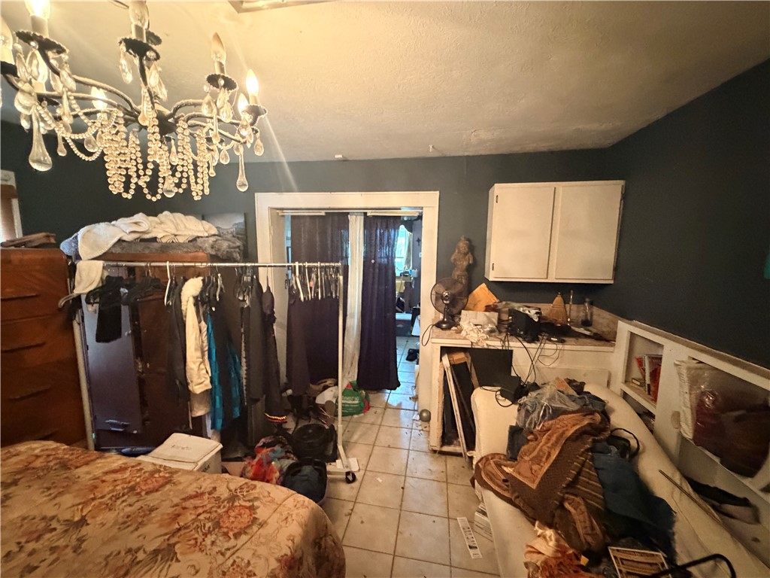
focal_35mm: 14
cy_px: 289
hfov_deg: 102.1
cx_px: 385
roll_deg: -0.8
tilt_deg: -6.6
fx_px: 311
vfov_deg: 85.7
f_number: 2.2
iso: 1000
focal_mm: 2.22
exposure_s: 1/40
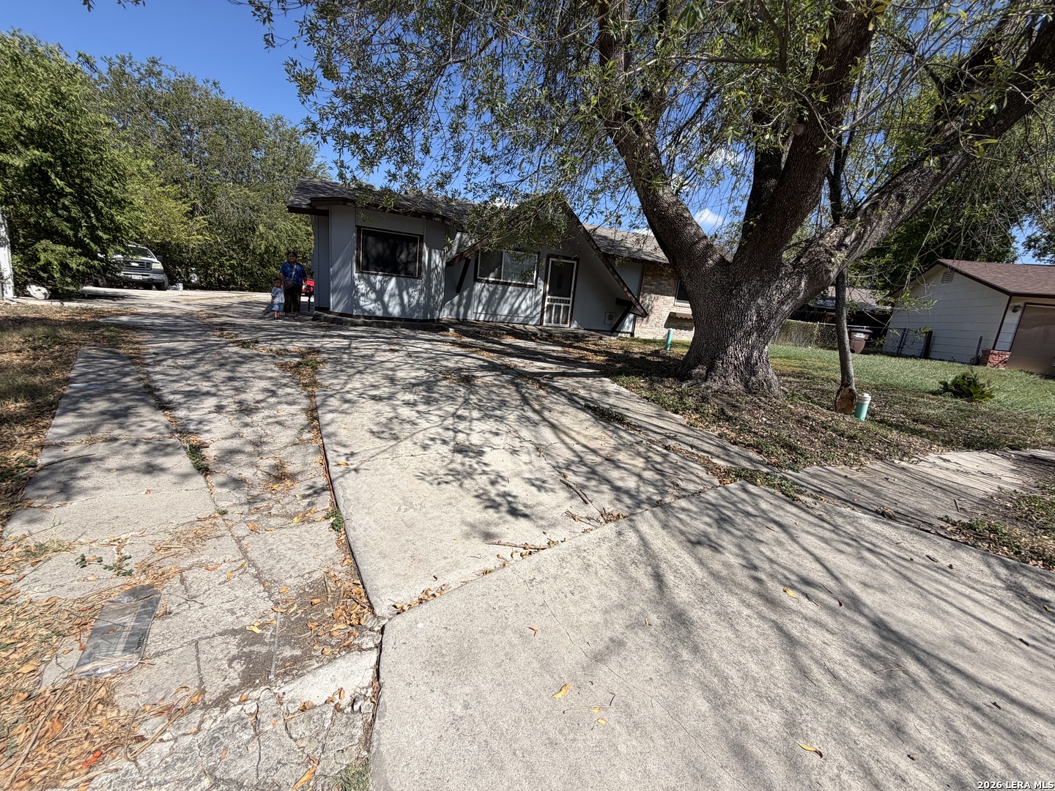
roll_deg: -5.9
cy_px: 396
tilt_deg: -13.6
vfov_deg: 85.7
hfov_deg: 102.1
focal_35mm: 14
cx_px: 528
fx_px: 427
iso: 25
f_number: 2.2
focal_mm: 2.22
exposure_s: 1/770
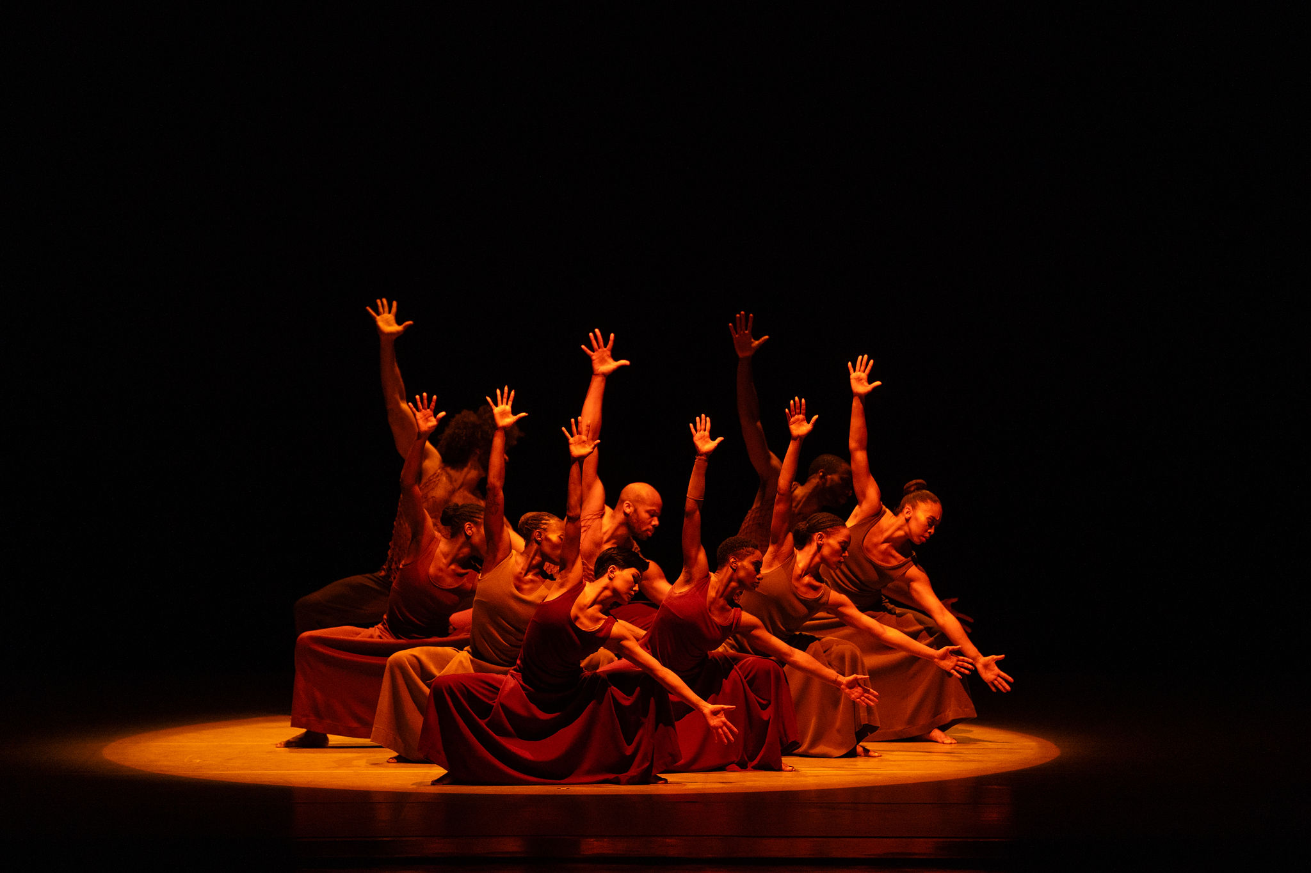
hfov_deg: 7.4
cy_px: 436
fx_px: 10075
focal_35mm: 277
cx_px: 656
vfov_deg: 5.0
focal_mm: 269
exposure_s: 1/400
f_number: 2.8
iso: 2000
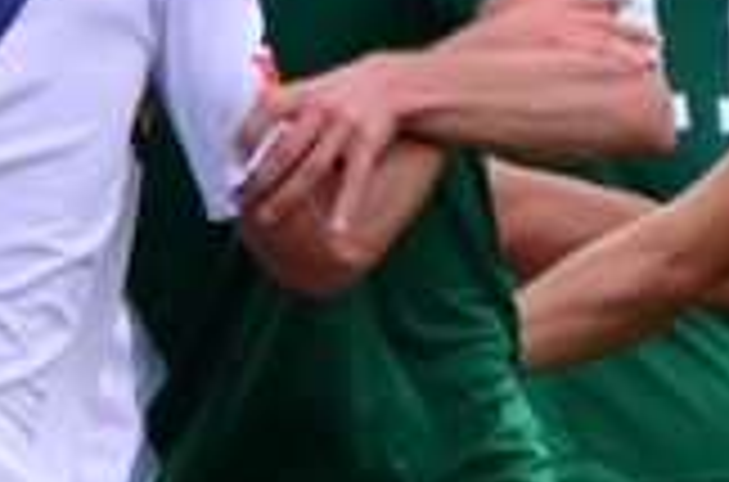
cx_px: 423
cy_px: 493
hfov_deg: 0.6
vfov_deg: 0.4
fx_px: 67438
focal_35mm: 3340
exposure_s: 1/800
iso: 400
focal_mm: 300
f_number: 6.3
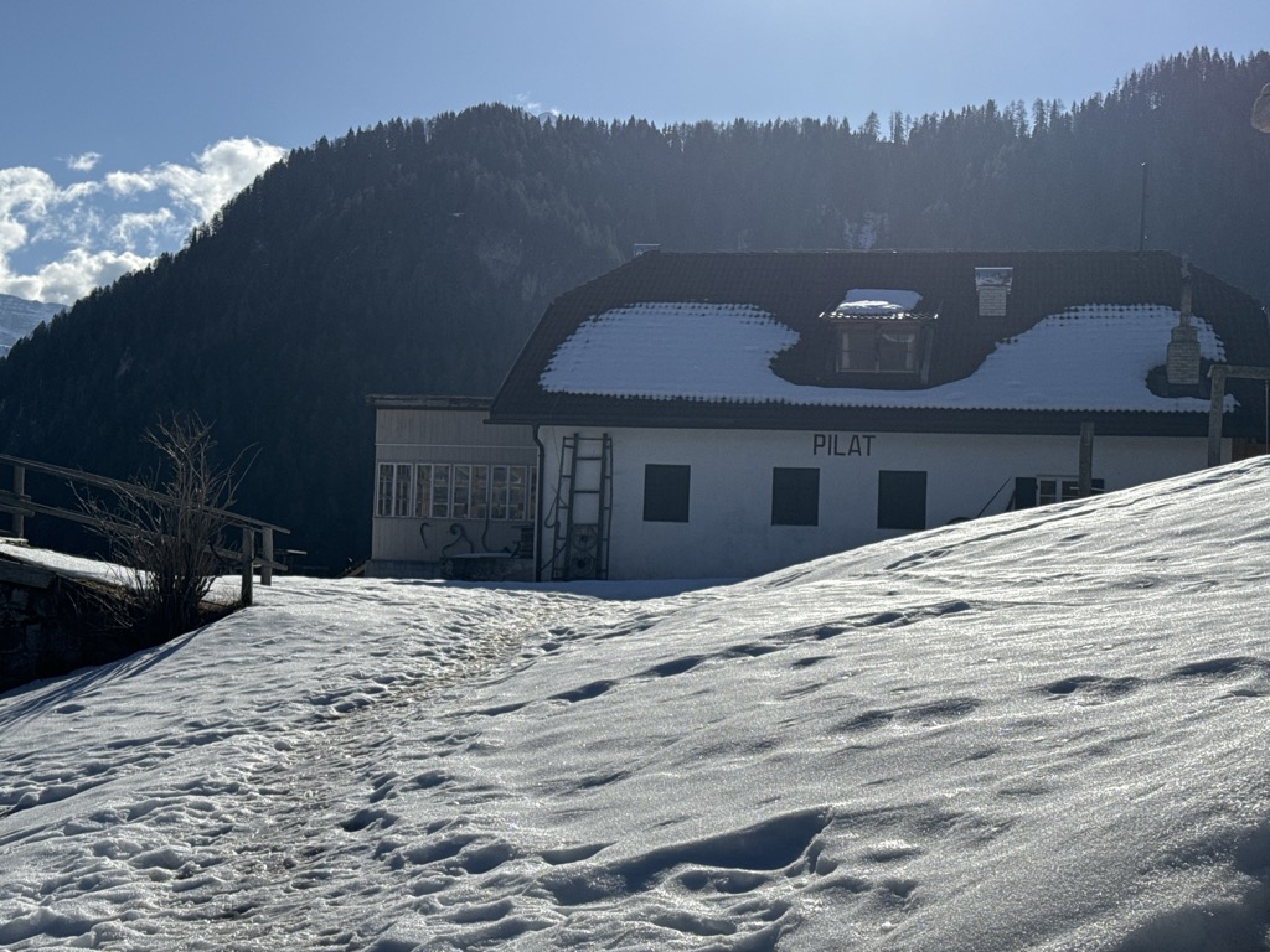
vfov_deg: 30.3
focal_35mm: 48
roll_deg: -1.1
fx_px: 1761
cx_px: 635
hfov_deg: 39.7
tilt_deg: +3.3
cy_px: 476
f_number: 1.78
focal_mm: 6.86
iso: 64
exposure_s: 1/15385
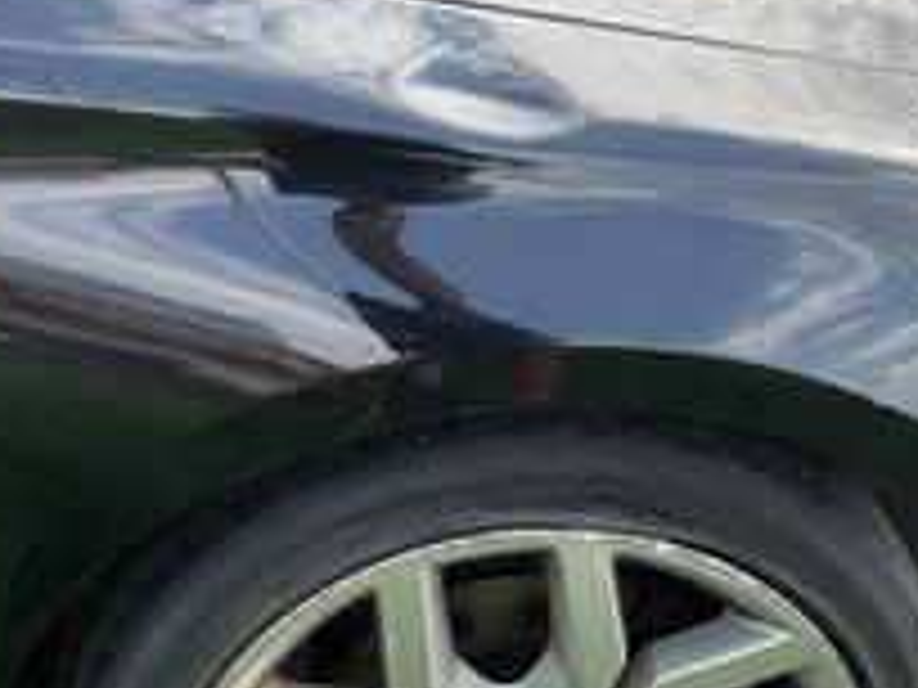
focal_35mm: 57
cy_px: 607
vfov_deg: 25.0
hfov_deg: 33.7
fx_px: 1512
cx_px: 549
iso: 25
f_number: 1.8
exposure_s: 1/370
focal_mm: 3
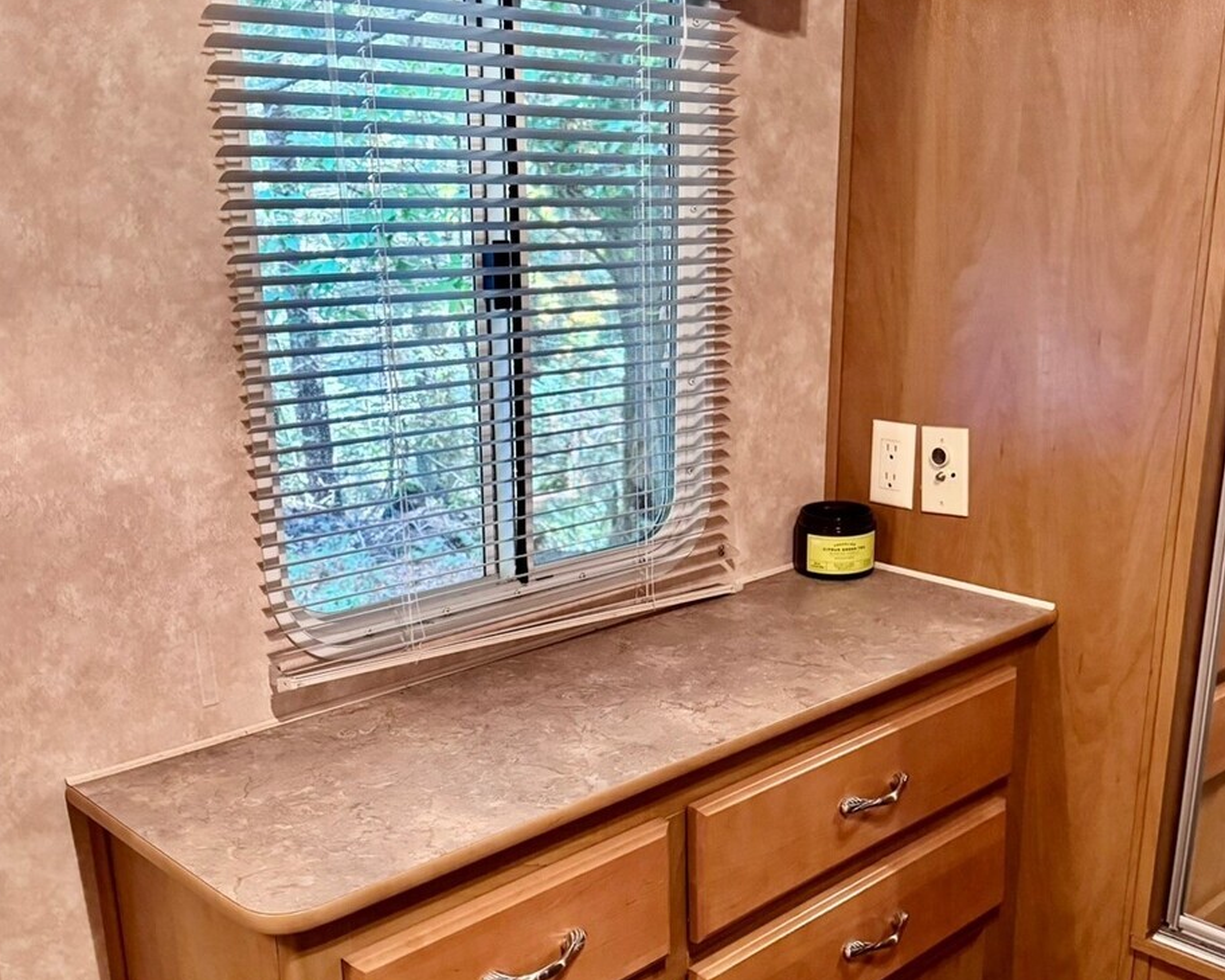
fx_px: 1341
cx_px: 639
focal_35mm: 37
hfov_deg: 49.1
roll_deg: +0.4
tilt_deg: -17.3
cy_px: 612
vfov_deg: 39.8
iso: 800
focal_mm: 6.76
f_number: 1.78
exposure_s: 1/44
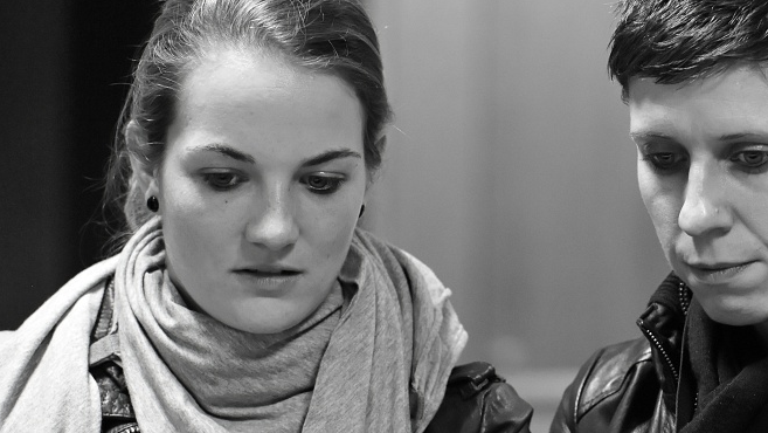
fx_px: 5846
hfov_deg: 7.5
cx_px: 516
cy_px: 232
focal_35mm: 287
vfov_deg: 4.2
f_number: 5.6
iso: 6400
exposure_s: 1/125
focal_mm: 200
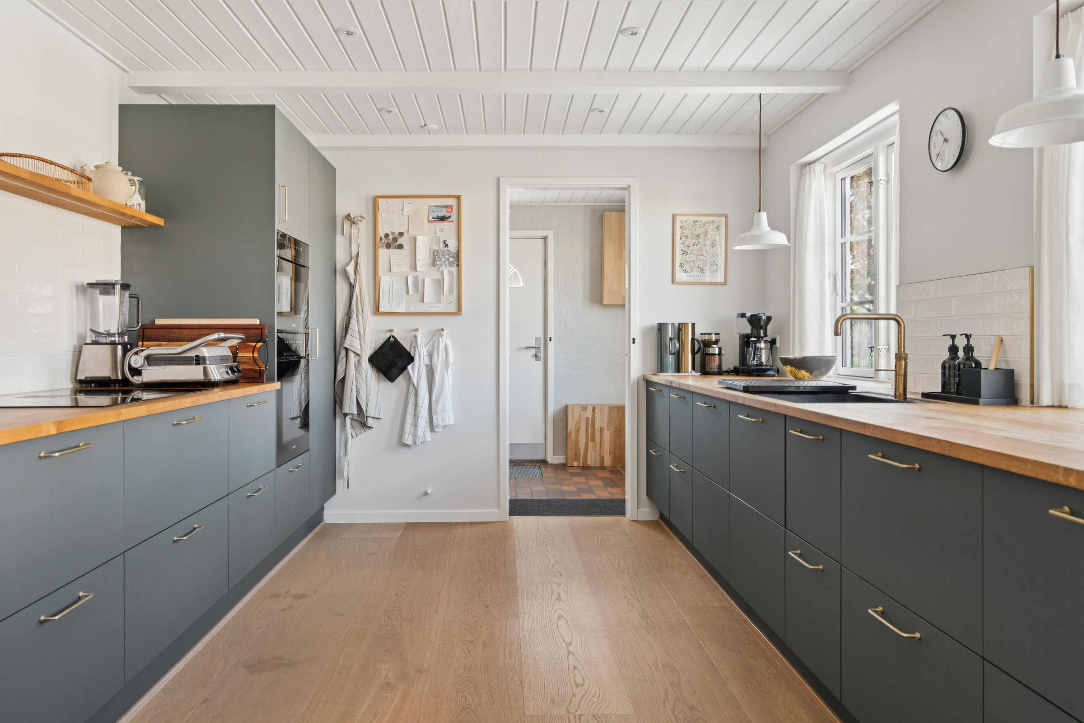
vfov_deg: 51.3
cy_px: 351
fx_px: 753
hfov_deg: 71.5
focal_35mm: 25
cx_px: 514
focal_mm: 20
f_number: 5.6
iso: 400
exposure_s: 1/80
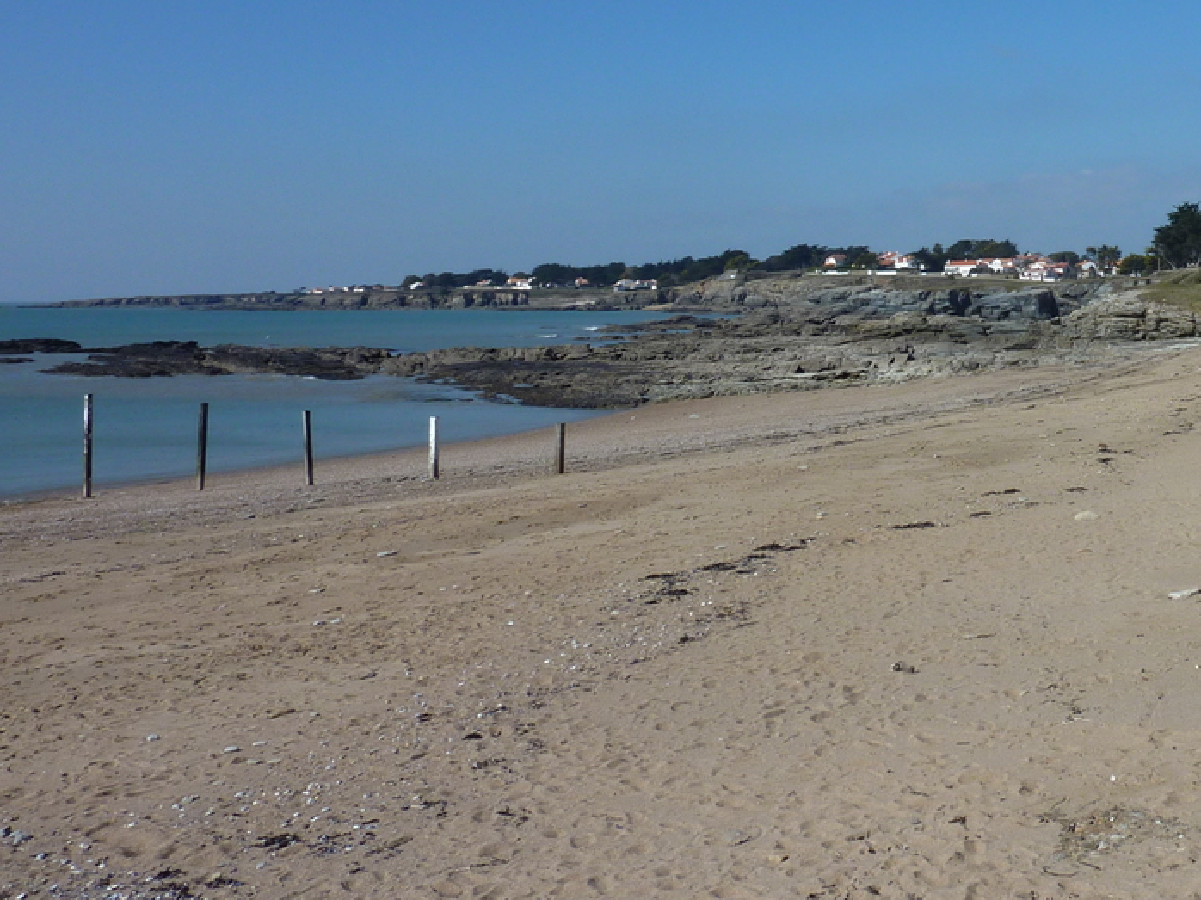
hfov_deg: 41.6
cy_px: 317
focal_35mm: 43
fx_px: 1491
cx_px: 995
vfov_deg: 33.3
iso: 80
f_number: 5.6
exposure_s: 1/640
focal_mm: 4.1
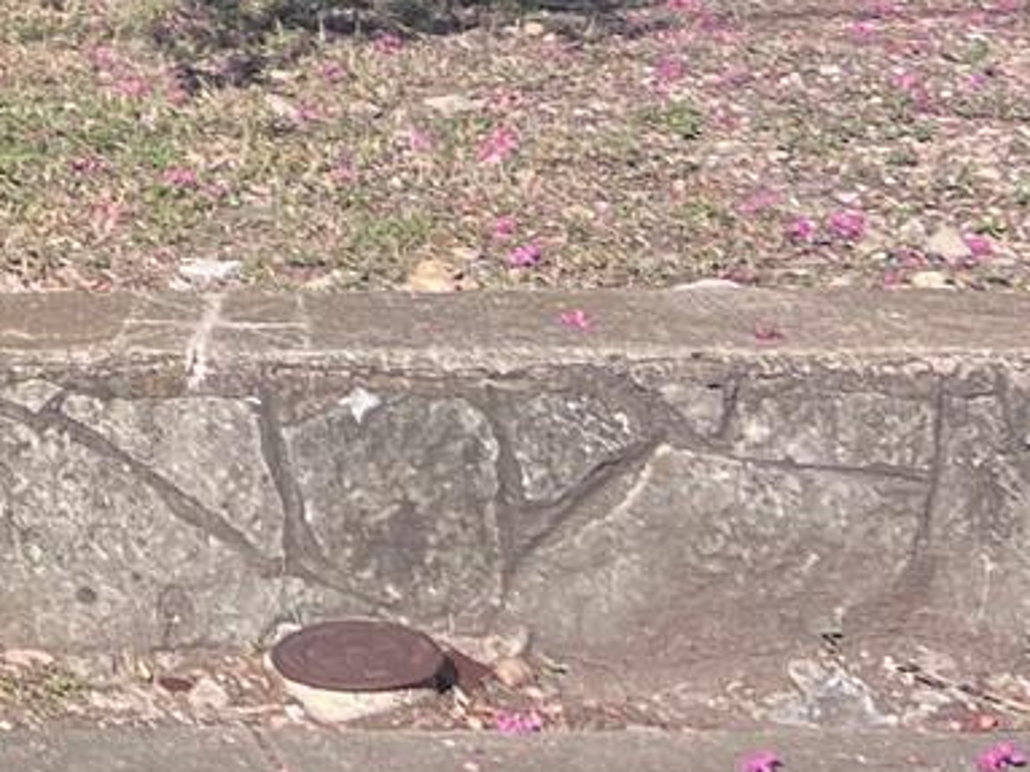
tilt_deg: +4.1
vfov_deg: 9.7
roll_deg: -1.1
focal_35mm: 139
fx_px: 4135
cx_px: -1138
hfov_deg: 12.3
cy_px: -958
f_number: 1.5
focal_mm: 5.7
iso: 50
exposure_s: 1/2045
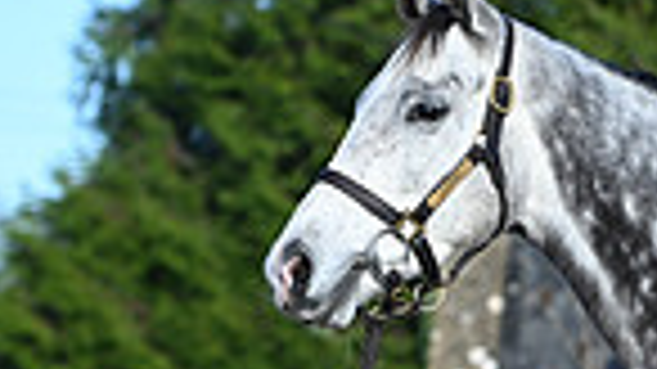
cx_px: 1228
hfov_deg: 4.7
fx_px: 7976
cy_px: 407
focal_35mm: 458
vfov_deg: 2.6
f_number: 3.5
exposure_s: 1/1250
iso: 180
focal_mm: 110
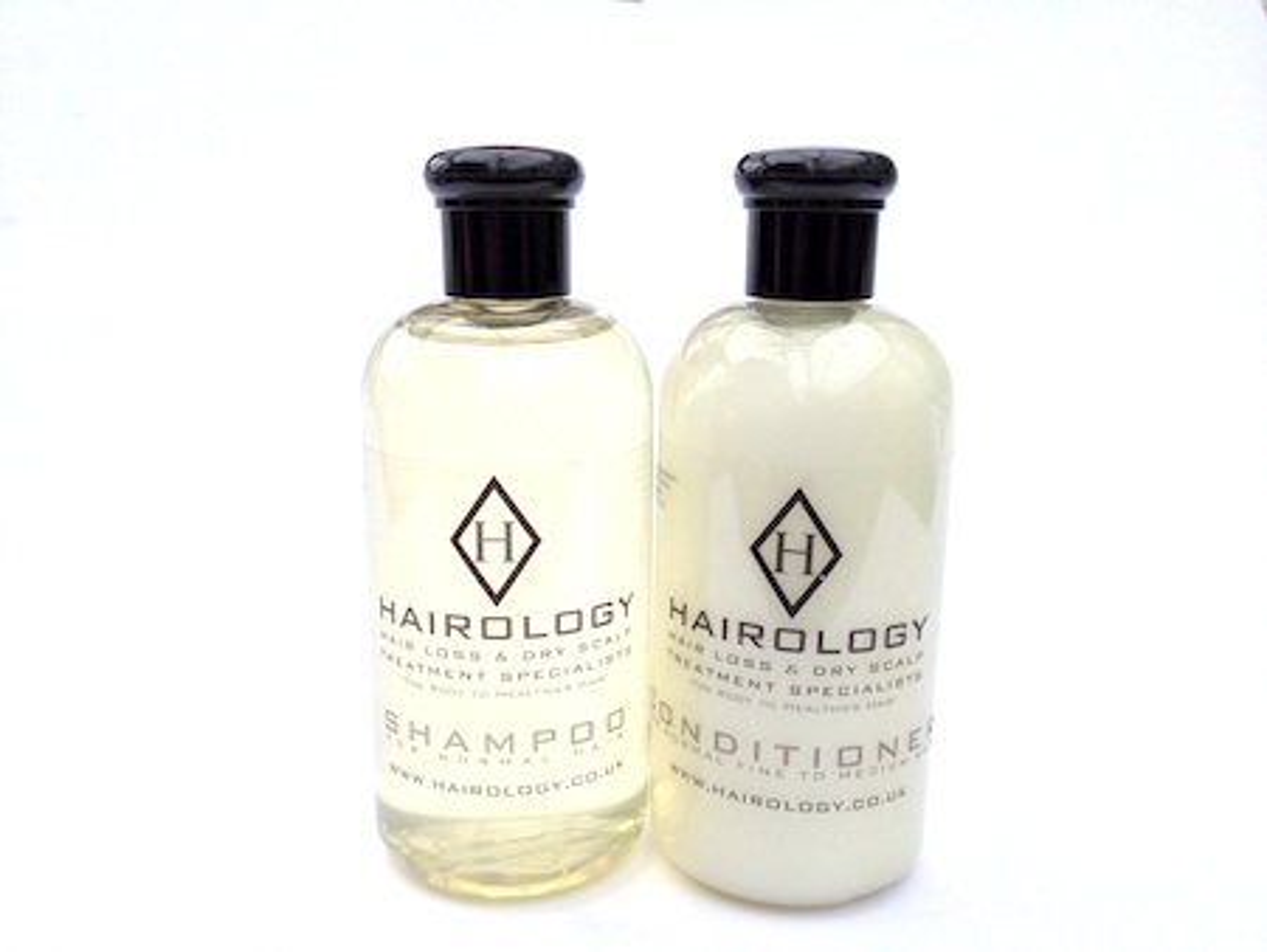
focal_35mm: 35
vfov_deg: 40.7
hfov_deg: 52.6
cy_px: 476
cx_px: 634
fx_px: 1282
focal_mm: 4.28
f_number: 2.4
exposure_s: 1/312
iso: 50
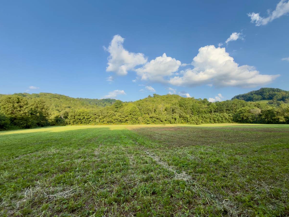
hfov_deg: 98.1
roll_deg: +0.2
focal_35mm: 15
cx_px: 154
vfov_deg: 81.7
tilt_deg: +4.5
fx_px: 125
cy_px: 112
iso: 16
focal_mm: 2.22
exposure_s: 1/421
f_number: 2.2
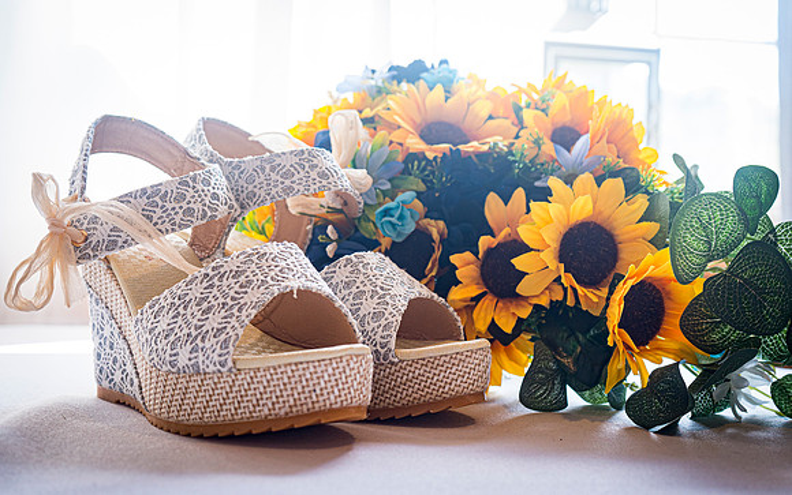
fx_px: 997
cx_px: 400
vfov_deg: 27.9
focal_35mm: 46
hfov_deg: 43.3
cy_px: 255
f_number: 5.6
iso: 800
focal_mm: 42
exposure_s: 1/100
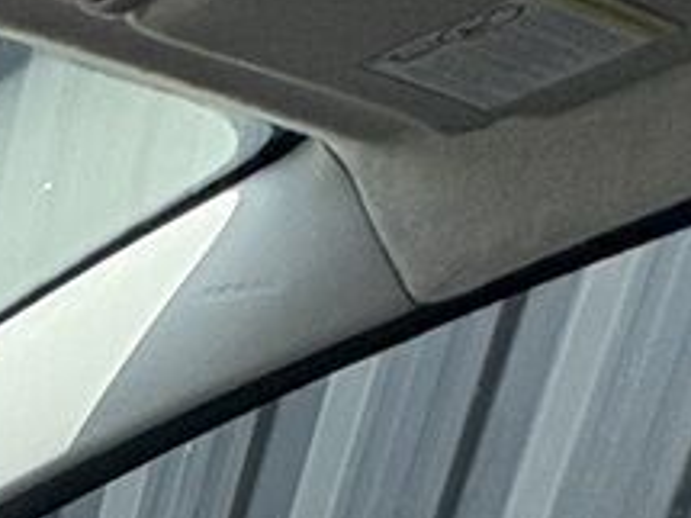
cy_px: 1827
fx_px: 2215
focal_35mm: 111
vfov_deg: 8.9
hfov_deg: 11.2
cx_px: -1368
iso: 40
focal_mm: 2.22
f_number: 2.2
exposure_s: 1/453
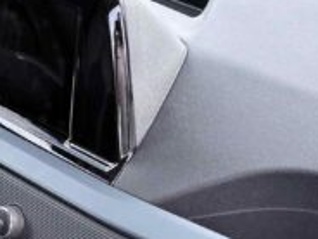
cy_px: 159
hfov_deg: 13.4
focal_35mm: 145
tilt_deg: -25.4
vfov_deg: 10.2
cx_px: -3
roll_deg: +1.9
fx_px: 1332
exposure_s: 1/164
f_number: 1.6
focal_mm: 5.96
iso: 32
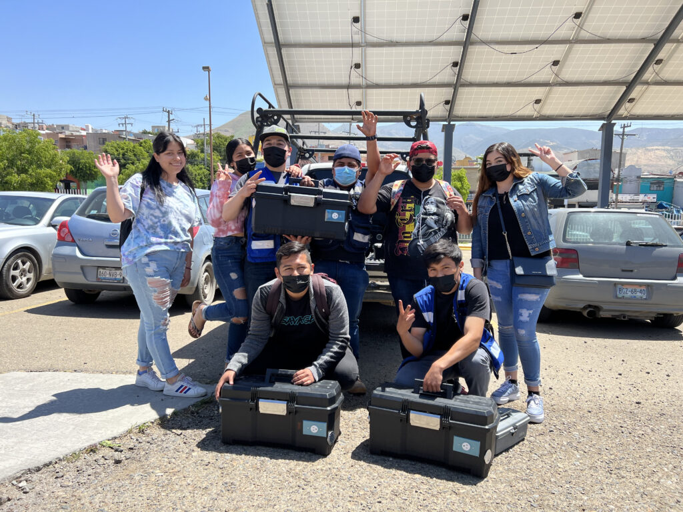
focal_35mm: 26
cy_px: 256
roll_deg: +0.1
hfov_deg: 67.3
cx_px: 342
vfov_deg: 53.1
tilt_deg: -6.0
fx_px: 513
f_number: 1.5
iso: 50
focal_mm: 5.7
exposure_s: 1/1838
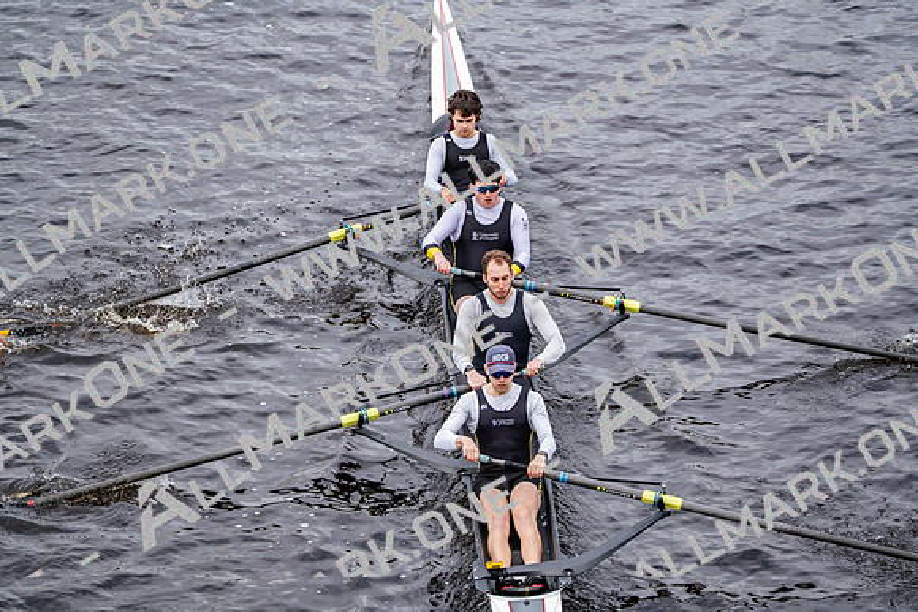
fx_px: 5101
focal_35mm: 200
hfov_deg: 10.3
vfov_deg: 6.9
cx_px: 459
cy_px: 306
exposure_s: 1/2000
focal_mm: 200
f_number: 2.8
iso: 320
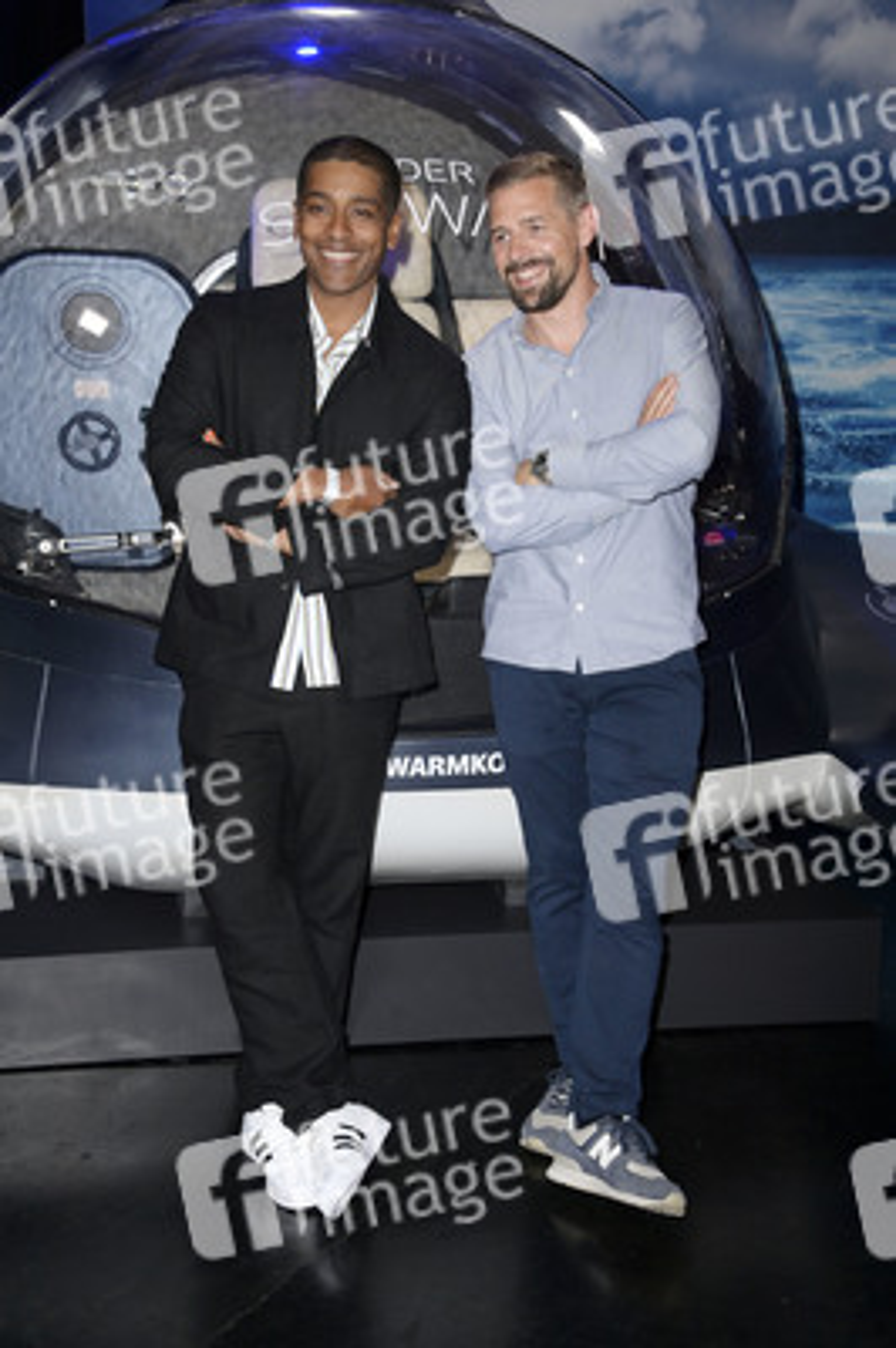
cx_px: 448
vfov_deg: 38.2
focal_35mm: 52
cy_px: 674
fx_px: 1945
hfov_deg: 25.9
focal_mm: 52
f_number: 5.6
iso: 1000
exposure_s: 1/200
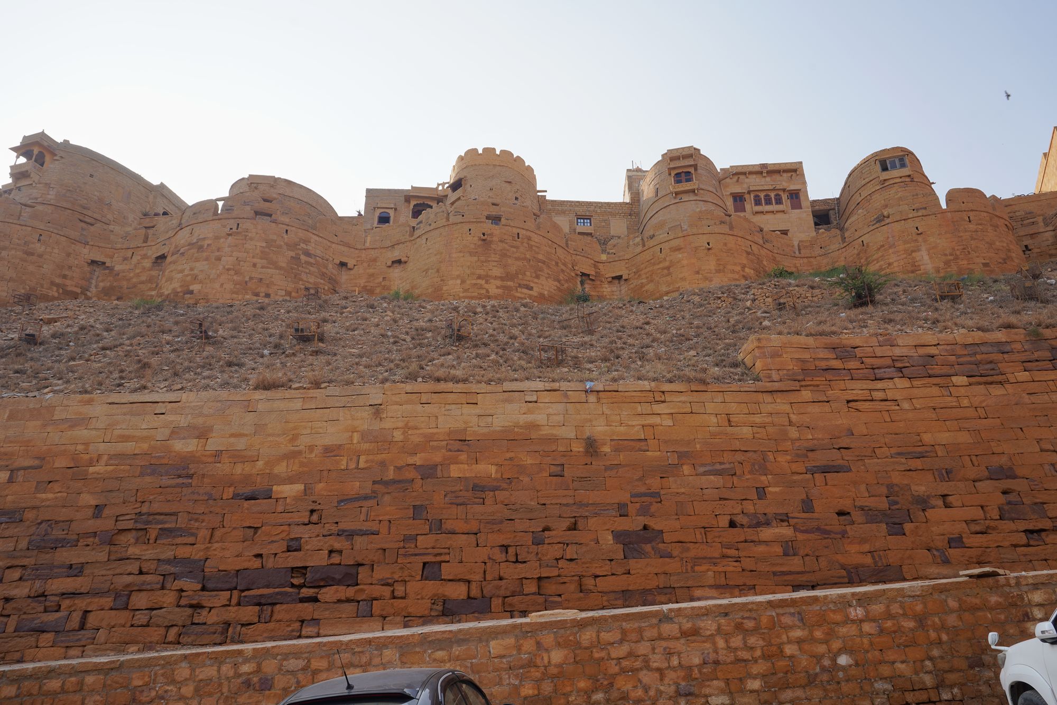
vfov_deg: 53.1
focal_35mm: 24
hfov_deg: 73.7
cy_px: 352
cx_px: 528
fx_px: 705
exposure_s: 1/100
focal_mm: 24
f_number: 11
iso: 100
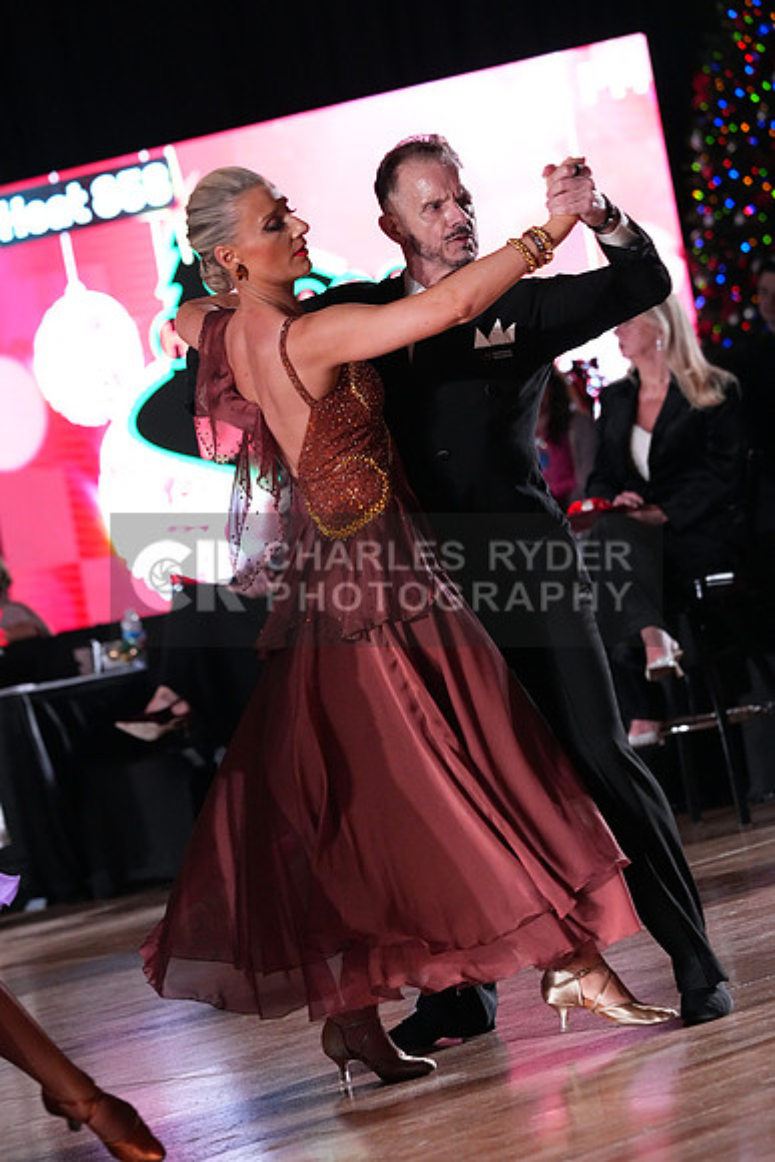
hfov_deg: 7.9
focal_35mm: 174
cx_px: 388
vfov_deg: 11.8
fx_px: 5615
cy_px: 581
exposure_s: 1/400
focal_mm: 174
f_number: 5
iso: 8000
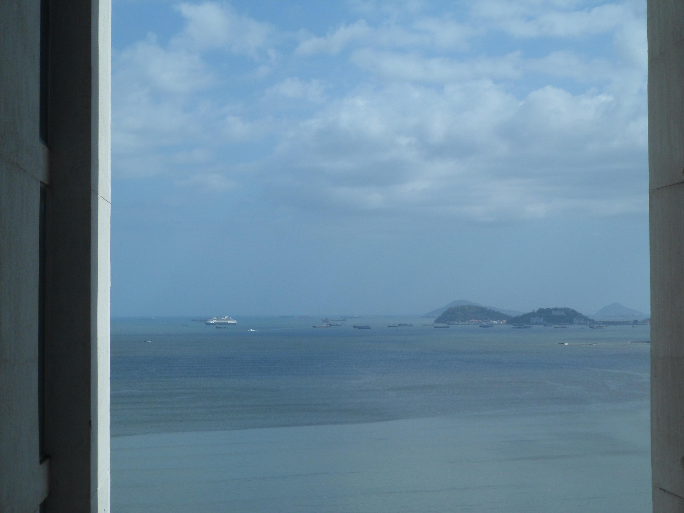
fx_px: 1403
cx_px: 342
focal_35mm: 71
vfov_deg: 20.7
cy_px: 256
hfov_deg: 27.4
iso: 80
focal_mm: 13.2
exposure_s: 1/750
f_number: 5.8
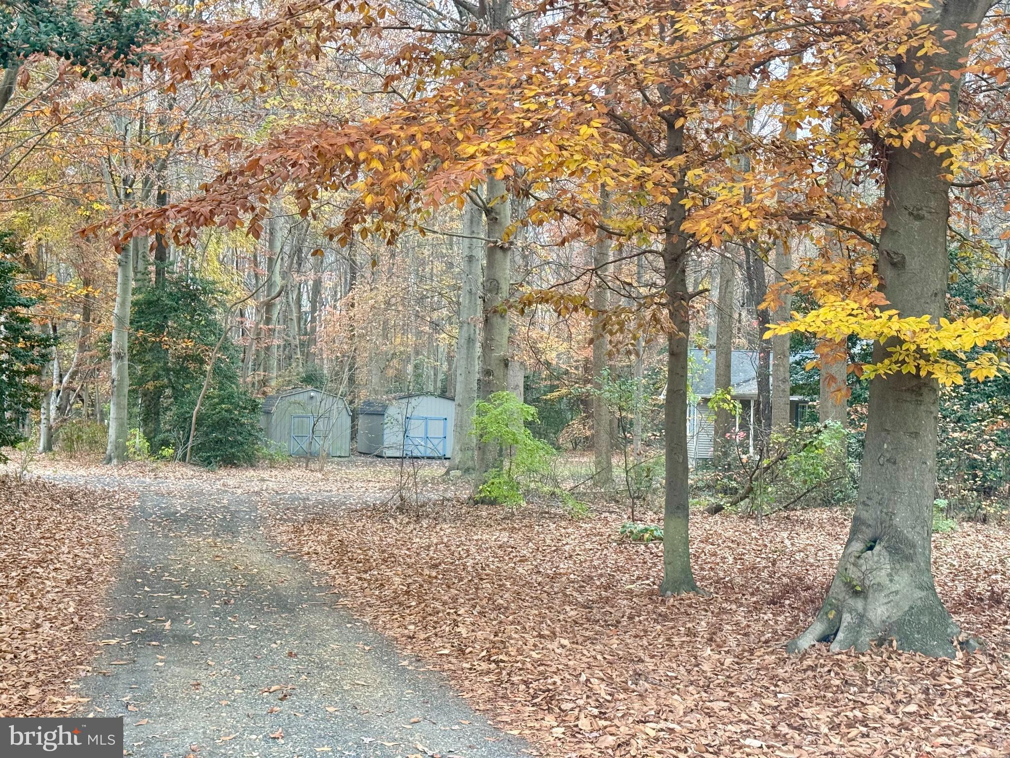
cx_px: 505
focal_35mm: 48
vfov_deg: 30.3
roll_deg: -0.6
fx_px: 1401
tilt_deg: +1.5
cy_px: 379
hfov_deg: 39.7
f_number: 1.78
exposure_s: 1/60
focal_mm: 6.76
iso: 200
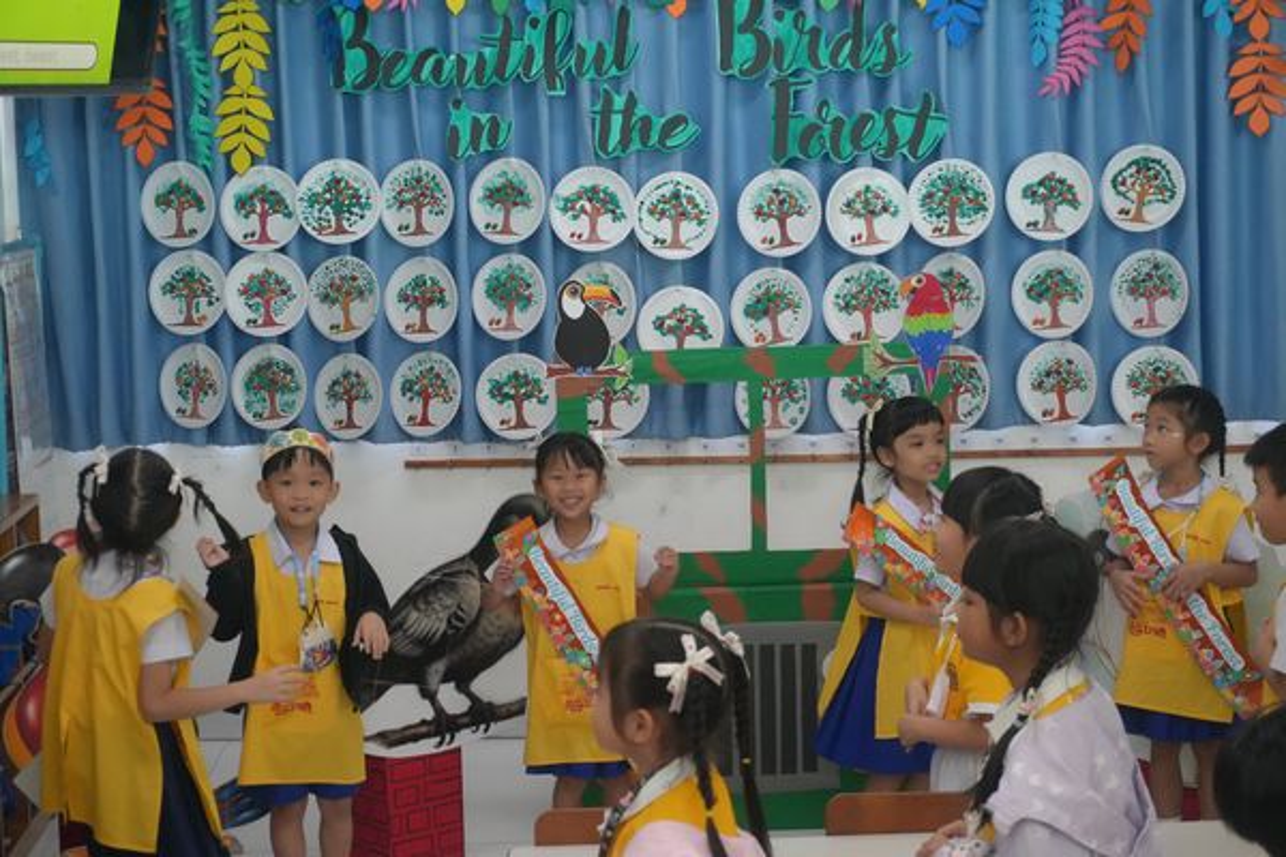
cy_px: 428
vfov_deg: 18.2
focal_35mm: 75
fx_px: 2679
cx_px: 643
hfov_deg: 27.0
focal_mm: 50
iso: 3200
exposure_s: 1/160
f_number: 5.6
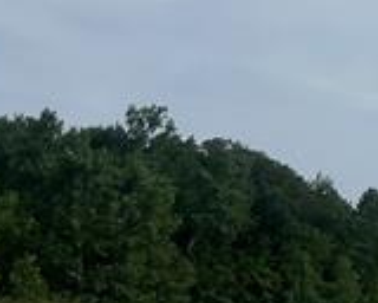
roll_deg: +0.8
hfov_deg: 9.5
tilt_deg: +4.9
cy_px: 130
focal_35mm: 162
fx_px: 1812
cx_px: 1101
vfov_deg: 9.5
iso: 50
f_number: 1.6
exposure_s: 1/7353
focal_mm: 5.1
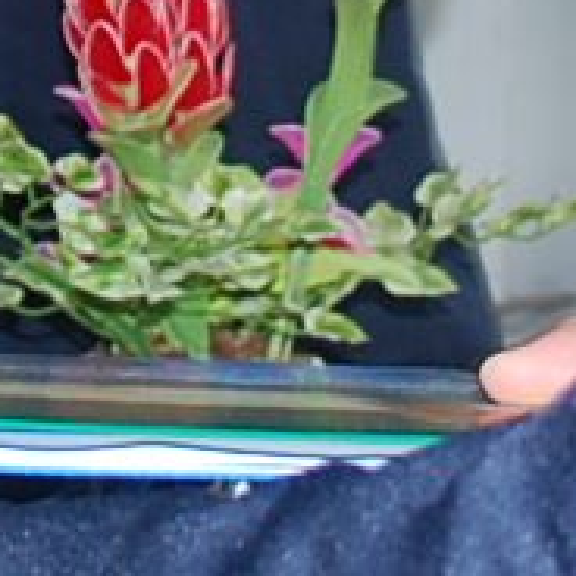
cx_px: -200
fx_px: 5554
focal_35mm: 295
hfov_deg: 5.9
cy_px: -745
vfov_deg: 5.7
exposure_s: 1/25
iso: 200
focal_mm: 22
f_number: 4.5
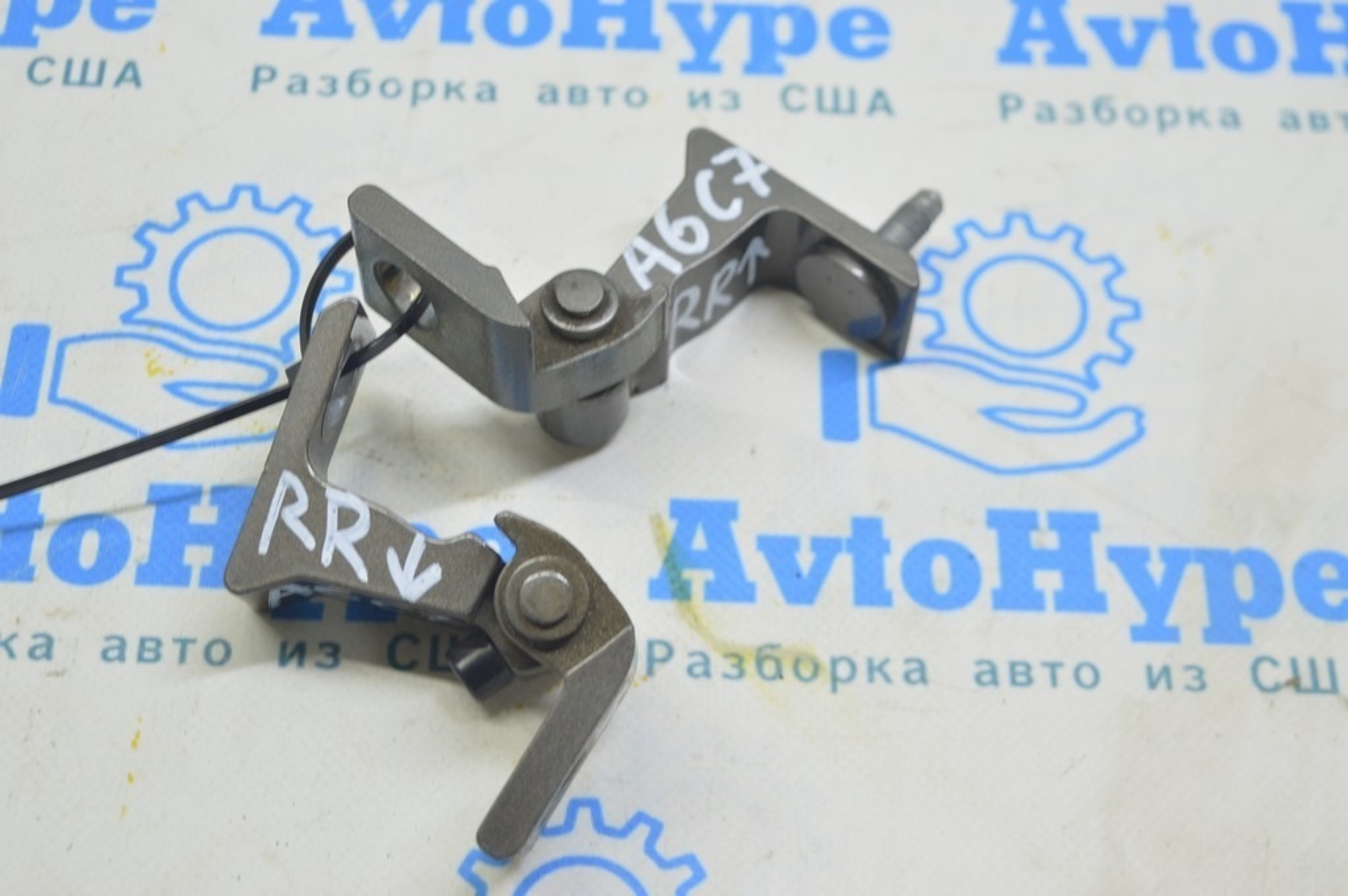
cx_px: 674
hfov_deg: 33.4
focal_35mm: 60
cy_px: 448
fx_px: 2245
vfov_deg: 22.6
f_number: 5.6
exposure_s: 1/20
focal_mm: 40
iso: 400
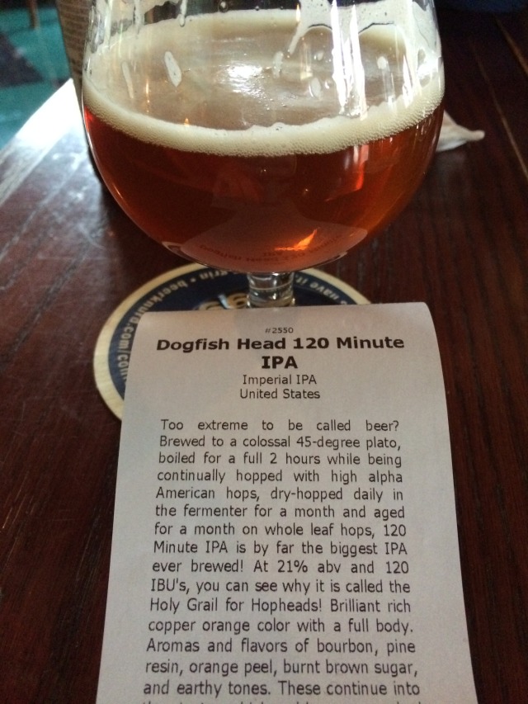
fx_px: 590
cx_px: 264
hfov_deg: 48.2
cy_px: 352
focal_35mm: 29
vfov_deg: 61.7
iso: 500
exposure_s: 1/15
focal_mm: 4.15
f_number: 2.2
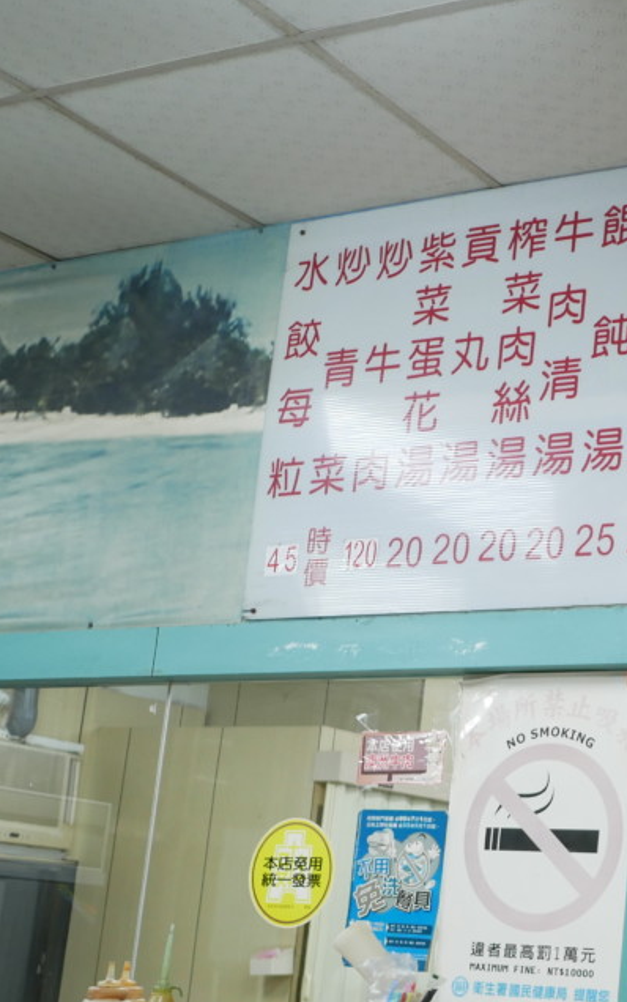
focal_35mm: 60
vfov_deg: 33.6
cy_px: 694
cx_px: 918
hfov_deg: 19.2
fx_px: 1639
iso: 400
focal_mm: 15
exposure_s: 1/60
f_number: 1.7
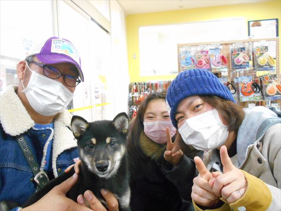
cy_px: 106
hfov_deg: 60.0
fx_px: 244
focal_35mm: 30
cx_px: 140
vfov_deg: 46.8
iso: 800
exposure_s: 1/50
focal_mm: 5.1
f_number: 3.4
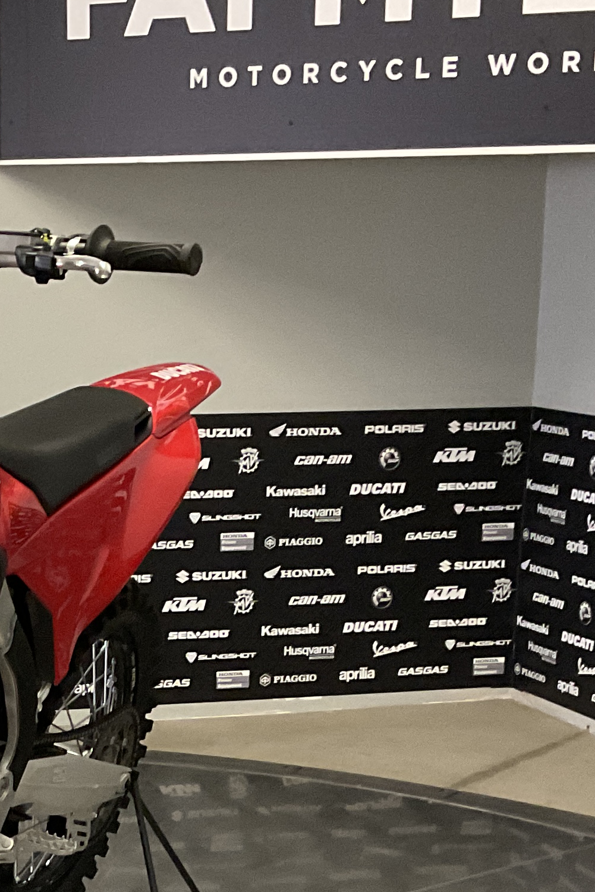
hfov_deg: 16.6
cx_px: 52
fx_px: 2008
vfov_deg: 24.4
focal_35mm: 81
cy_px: 795
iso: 250
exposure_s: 1/60
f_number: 1.8
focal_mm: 3
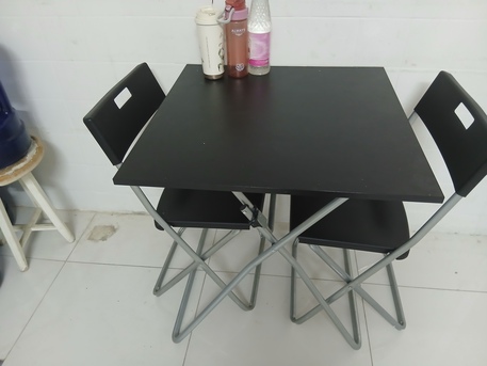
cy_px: 183
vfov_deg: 53.1
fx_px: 366
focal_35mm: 26
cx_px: 244
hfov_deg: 67.3
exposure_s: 1/20
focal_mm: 3.98
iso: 400
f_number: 1.8
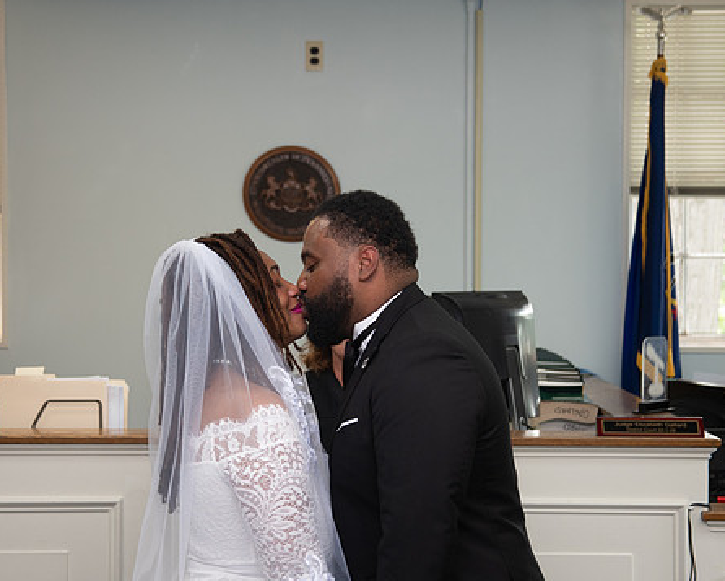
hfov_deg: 23.0
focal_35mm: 83
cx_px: 349
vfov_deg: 18.5
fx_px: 1781
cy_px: 310
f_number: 4.9
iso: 1000
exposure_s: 1/160
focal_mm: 65
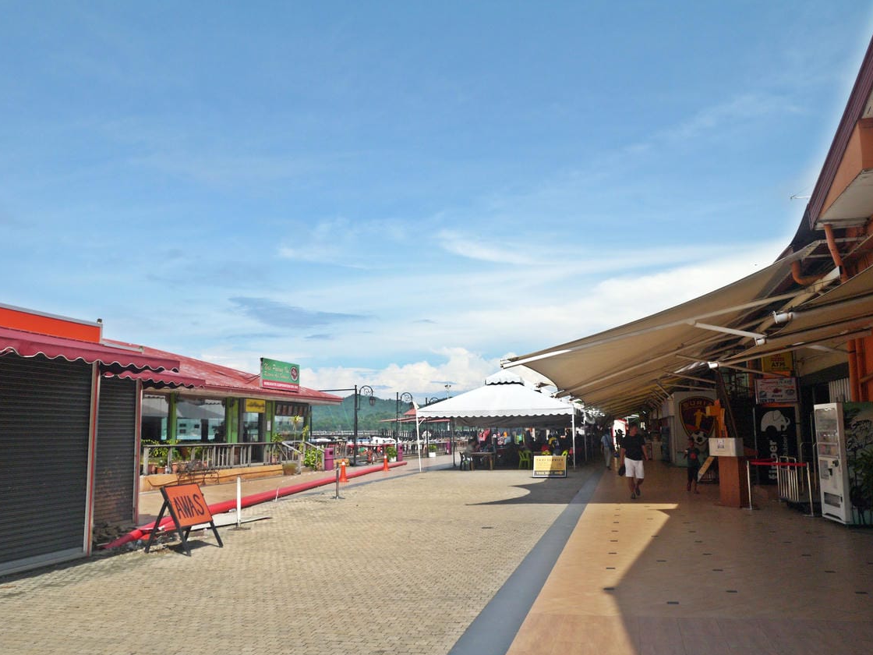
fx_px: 757
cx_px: 438
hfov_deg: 60.0
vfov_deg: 46.8
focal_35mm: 30
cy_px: 325
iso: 160
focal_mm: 14
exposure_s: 1/800
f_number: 9
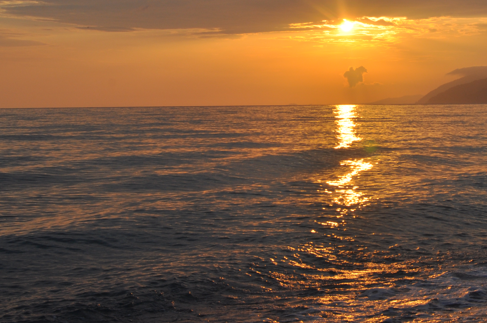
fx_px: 1108
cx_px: 359
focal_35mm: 82
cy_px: 94
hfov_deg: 24.5
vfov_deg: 16.5
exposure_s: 1/200
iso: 200
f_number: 14
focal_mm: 32
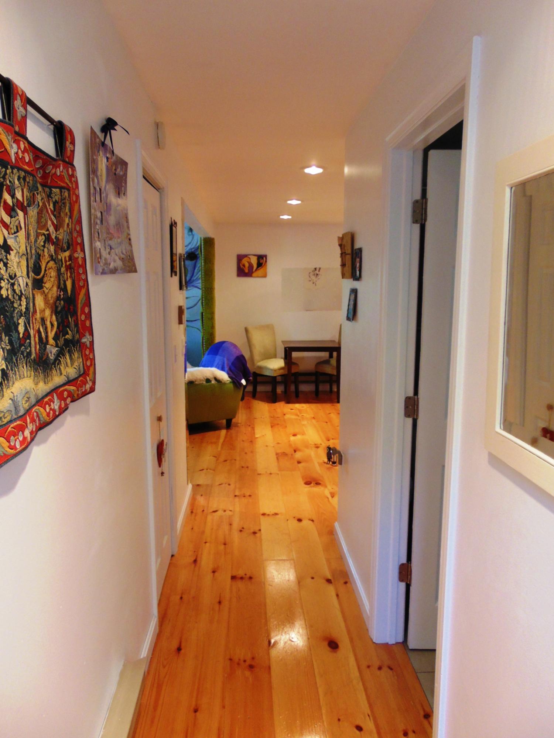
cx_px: 277
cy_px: 369
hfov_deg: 54.9
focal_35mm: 25
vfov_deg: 69.4
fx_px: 533
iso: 160
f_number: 3
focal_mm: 4.5
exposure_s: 1/30
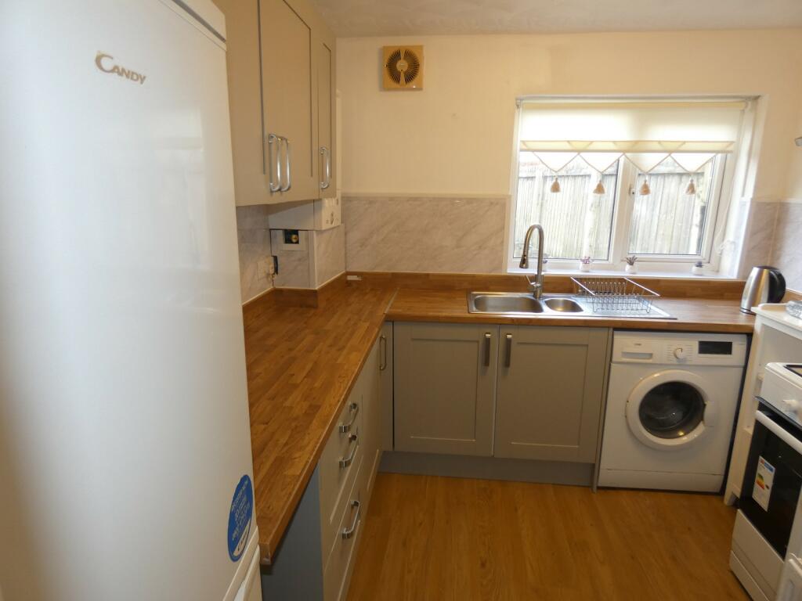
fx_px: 463
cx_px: 401
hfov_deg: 81.7
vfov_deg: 66.0
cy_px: 300
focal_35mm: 20
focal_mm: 3.6
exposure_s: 1/60
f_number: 2.8
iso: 160
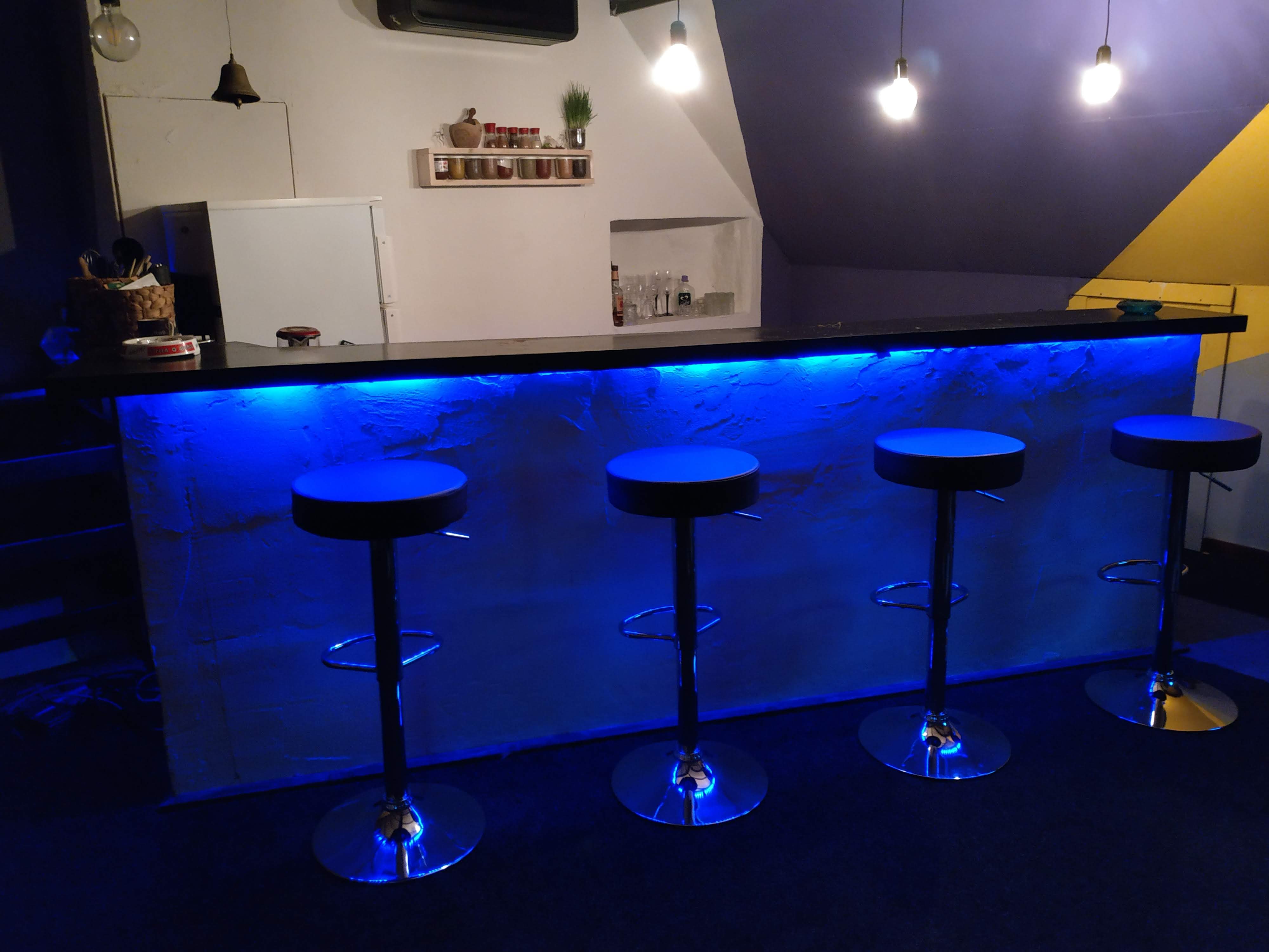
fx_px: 1173
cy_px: 476
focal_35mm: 32
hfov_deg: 56.8
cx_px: 634
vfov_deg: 44.2
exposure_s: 1/12
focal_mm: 4.5
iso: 2429
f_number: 2
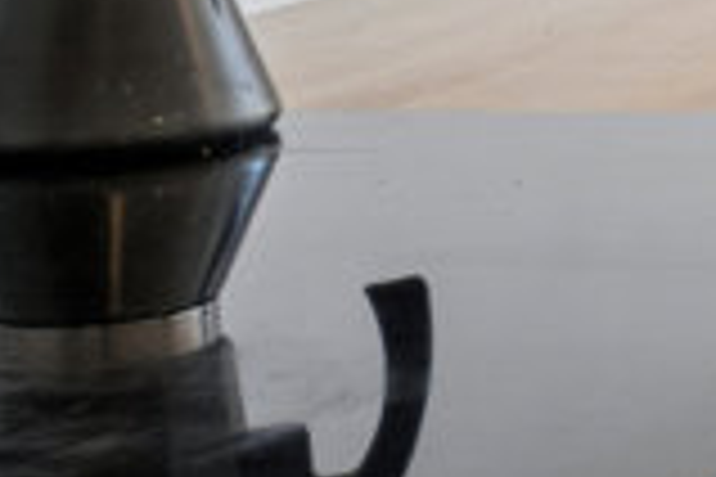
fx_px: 2923
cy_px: -351
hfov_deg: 11.0
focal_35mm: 147
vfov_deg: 9.0
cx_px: 1905
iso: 200
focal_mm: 14
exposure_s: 1/60
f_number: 8
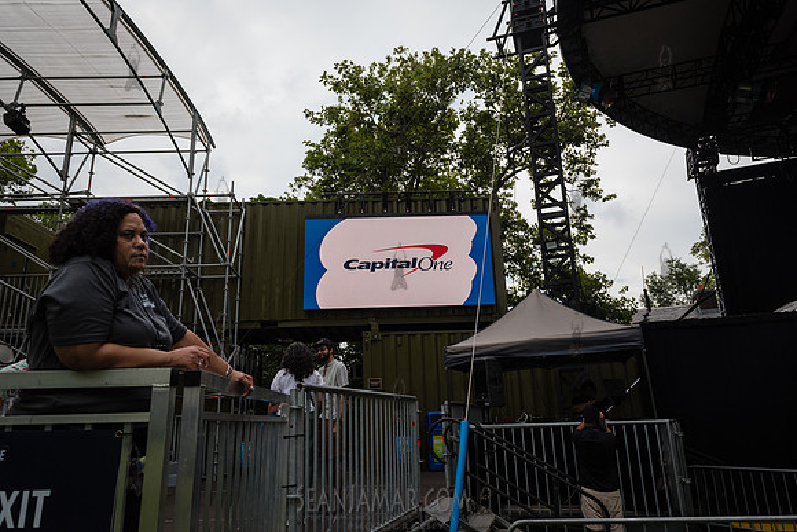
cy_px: 266
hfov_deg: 73.7
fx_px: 531
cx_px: 398
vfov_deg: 53.2
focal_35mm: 24
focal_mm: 24
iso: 1000
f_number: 4.5
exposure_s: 1/3200
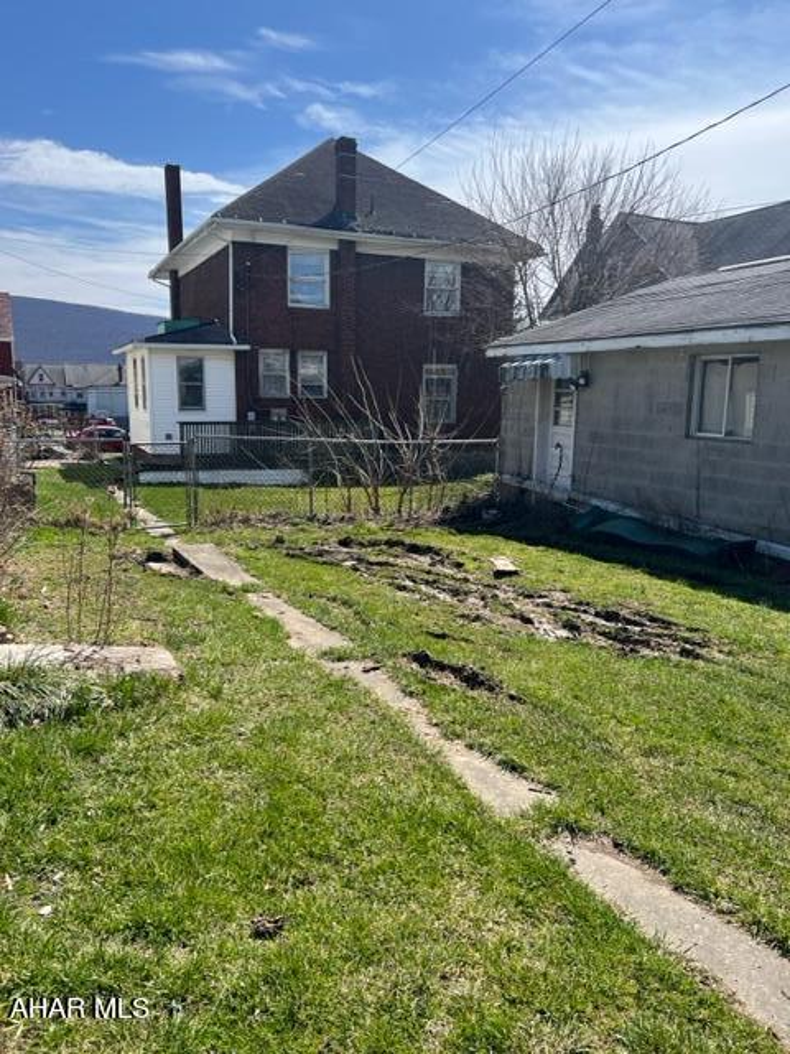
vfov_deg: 67.3
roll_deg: -0.3
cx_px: 395
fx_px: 791
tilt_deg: -8.4
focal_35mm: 26
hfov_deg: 53.1
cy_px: 527
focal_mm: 5.7
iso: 50
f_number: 1.5
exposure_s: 1/3356
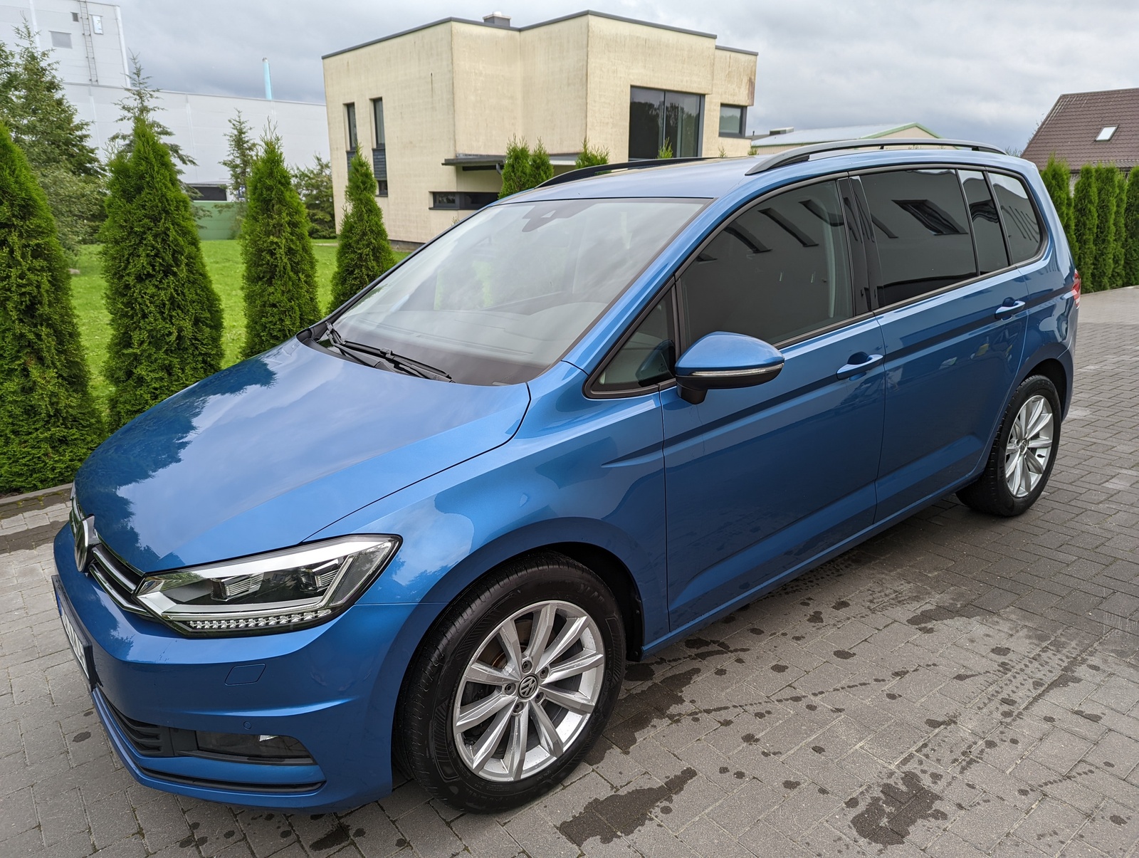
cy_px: 429
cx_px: 570
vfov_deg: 56.9
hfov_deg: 71.5
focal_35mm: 24
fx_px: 791
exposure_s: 1/334
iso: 42
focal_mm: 6.81
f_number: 1.85
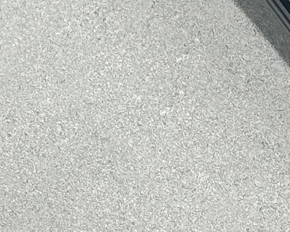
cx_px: 145
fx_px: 2223
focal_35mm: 259
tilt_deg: -57.9
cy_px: -271
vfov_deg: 5.8
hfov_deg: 7.5
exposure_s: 1/100
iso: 100
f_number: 1.78
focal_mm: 6.76
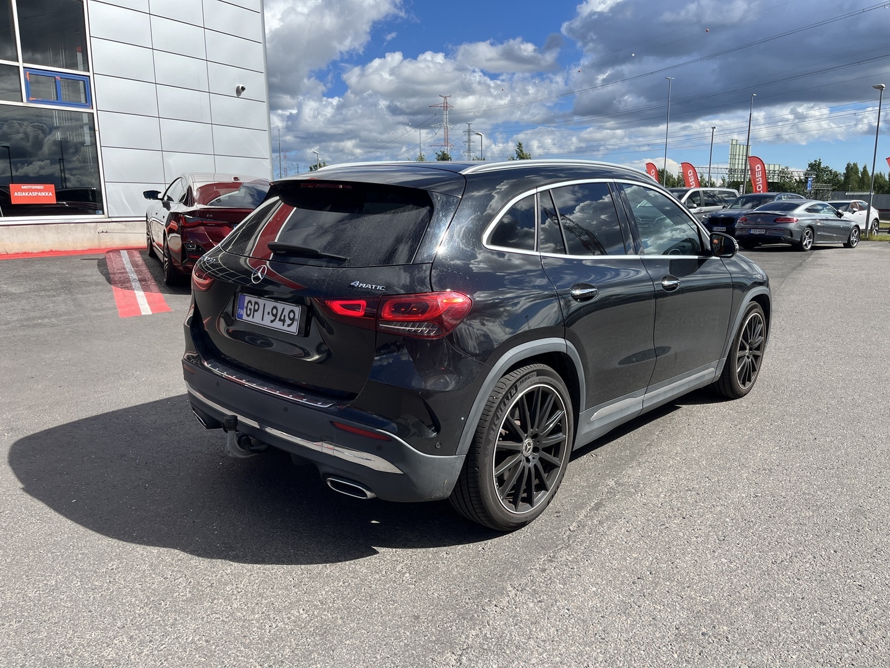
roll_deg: +0.4
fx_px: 668
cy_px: 334
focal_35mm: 26
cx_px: 445
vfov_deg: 53.1
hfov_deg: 67.3
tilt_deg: -11.4
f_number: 1.6
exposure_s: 1/3049
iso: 50
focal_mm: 5.1
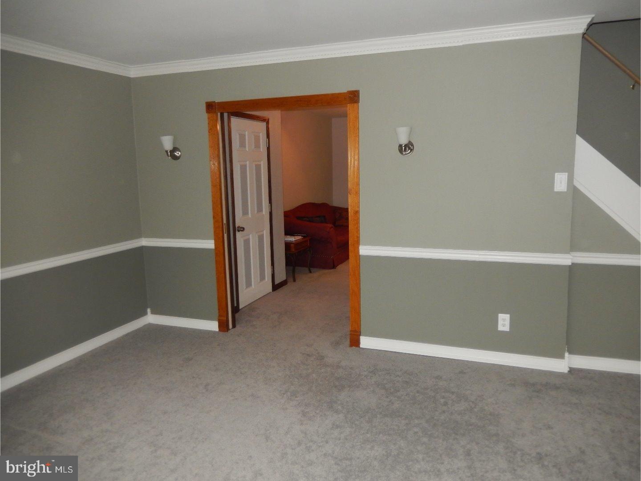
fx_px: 463
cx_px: 320
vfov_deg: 54.9
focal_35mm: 25
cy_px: 240
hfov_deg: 69.4
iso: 320
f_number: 3.4
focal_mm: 4.5
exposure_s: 1/30
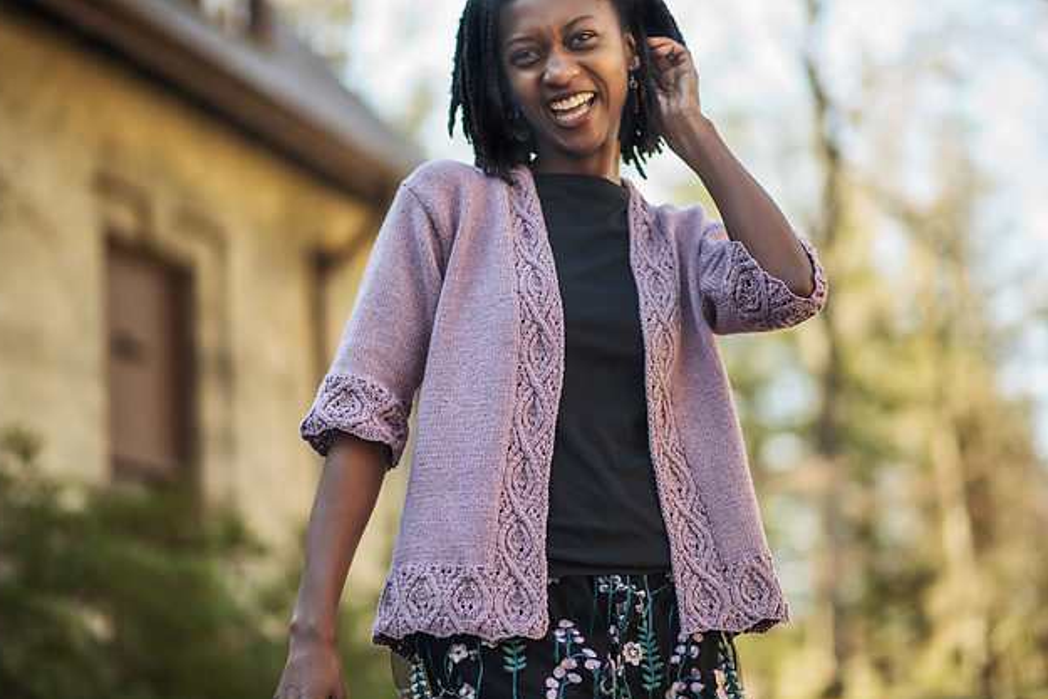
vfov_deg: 15.7
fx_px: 2533
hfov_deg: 23.4
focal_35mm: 87
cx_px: 513
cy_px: 356
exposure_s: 1/640
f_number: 1.8
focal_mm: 85
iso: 320
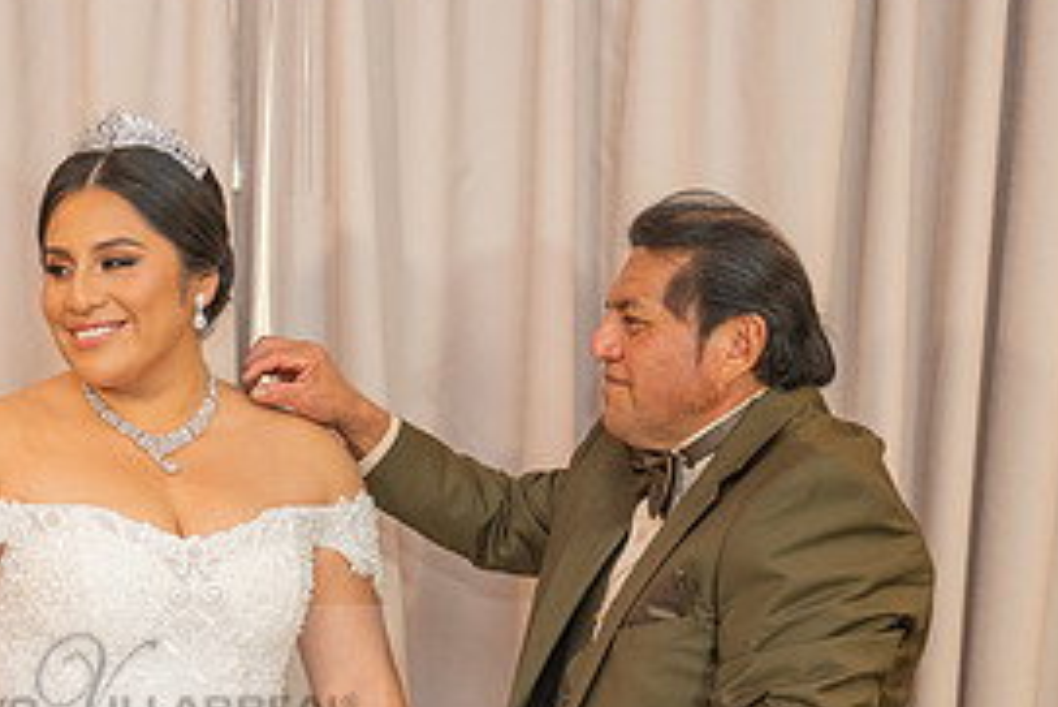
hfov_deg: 25.3
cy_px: 697
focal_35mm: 77
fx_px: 2264
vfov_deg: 17.4
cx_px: 55
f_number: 2.8
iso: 800
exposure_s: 1/160
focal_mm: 36
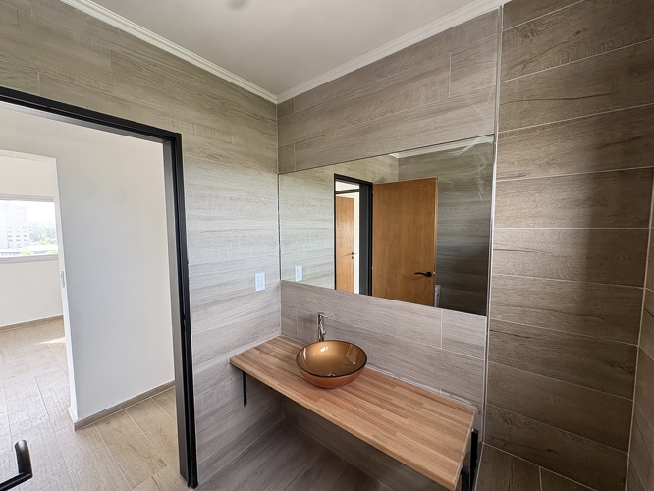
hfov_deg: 102.0
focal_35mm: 14
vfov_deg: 85.7
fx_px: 265
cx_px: 327
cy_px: 246
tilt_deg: -4.1
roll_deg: +0.8
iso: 200
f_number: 2.2
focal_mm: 2.22
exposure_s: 1/99
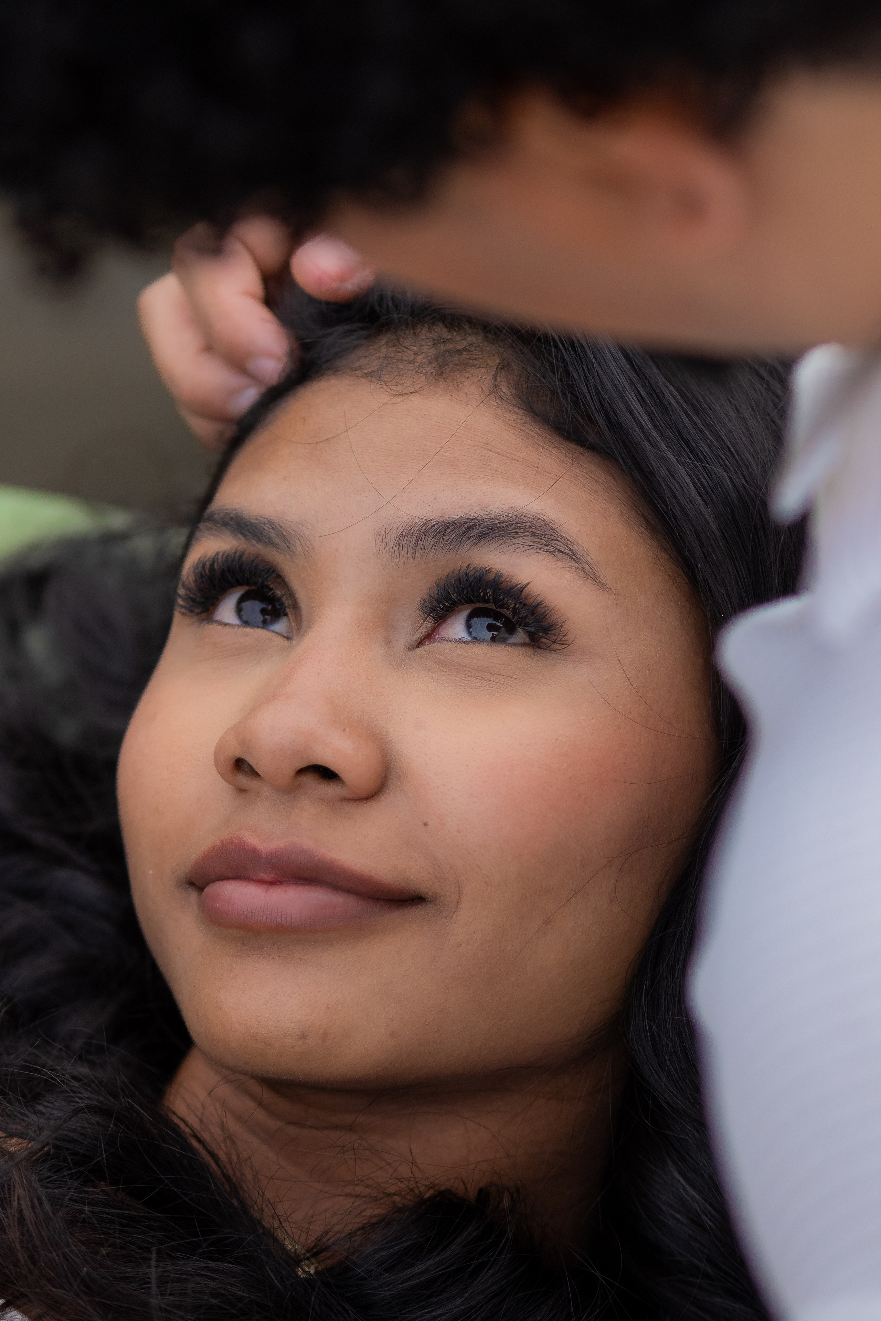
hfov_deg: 10.8
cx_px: 440
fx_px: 4680
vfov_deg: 16.1
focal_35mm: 128
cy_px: 660
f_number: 3.5
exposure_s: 1/640
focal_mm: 85
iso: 800
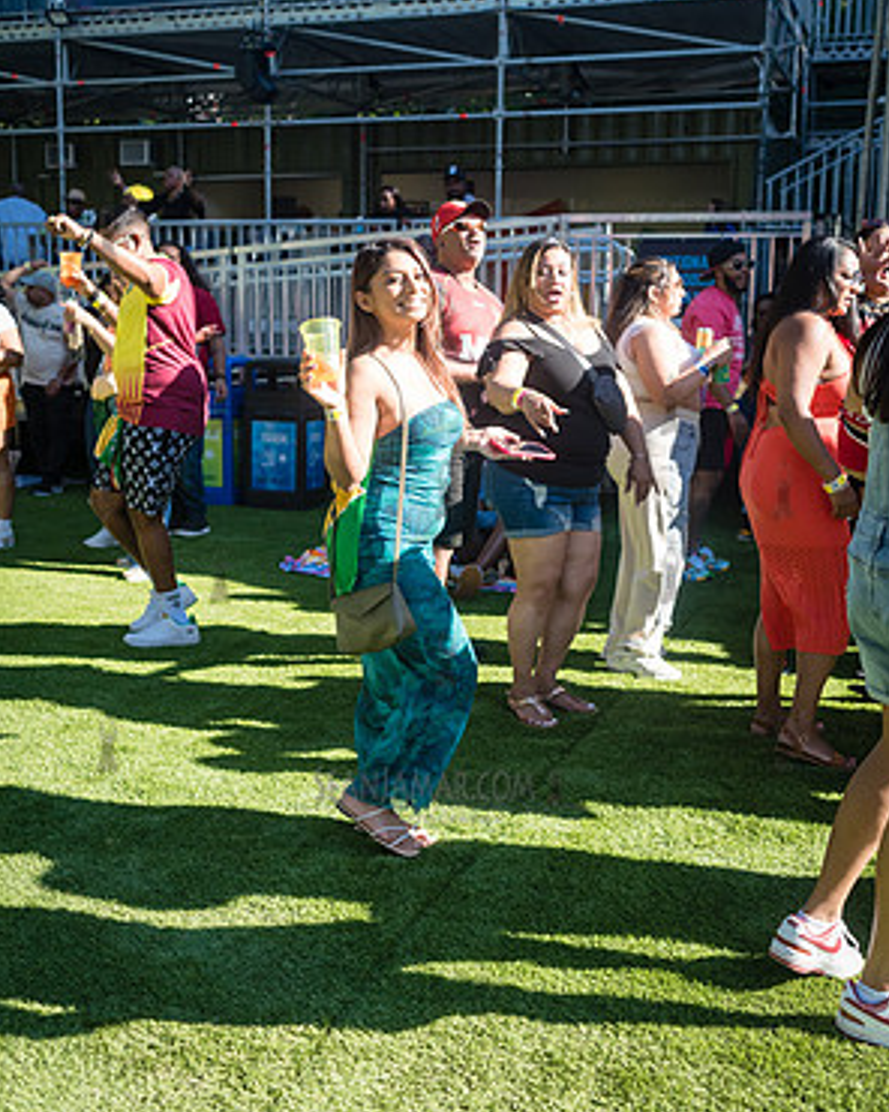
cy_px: 490
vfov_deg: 45.7
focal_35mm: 40
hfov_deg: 37.3
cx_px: 444
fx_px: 1316
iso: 1250
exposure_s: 1/4000
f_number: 3.5
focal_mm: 35
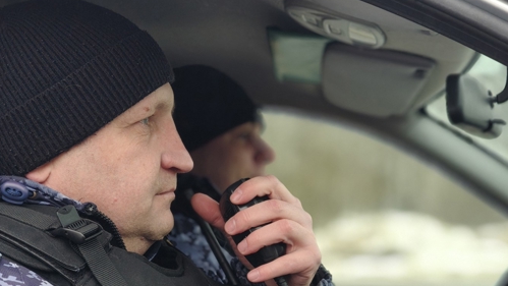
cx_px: 246
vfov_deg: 16.2
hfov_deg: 28.6
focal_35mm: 74
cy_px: 245
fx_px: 997
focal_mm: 7.1
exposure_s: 1/90
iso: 64
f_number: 4.5
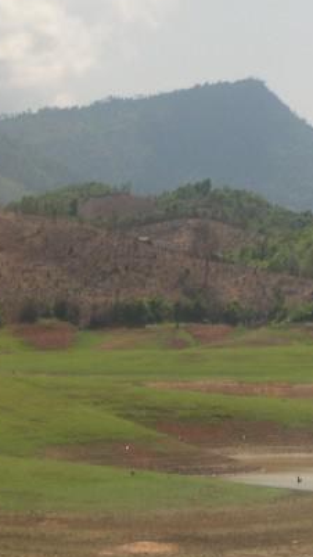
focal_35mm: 186
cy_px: 244
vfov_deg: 11.6
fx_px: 2746
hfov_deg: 6.5
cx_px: 334
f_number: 3.7
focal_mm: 14.2
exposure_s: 1/630
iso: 100
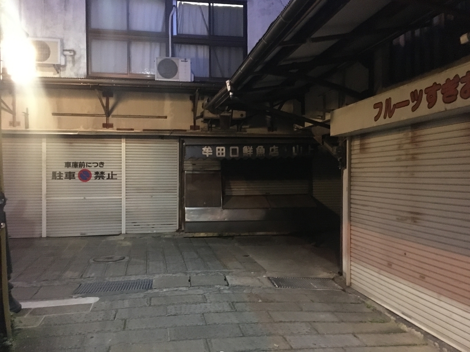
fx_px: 394
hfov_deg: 61.7
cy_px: 176
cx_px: 235
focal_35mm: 29
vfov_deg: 48.2
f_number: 2.2
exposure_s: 1/15
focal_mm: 4.15
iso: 1000
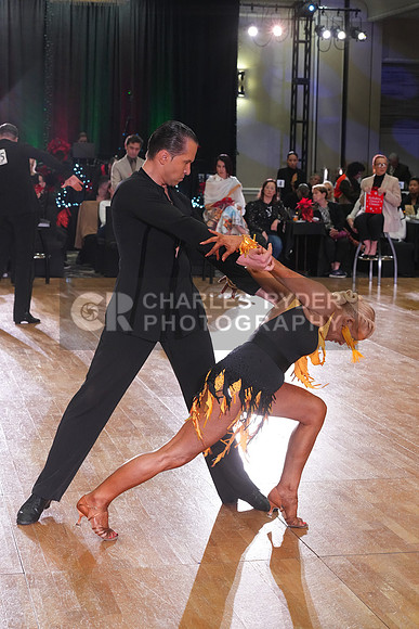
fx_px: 1221
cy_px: 314
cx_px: 210
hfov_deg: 19.5
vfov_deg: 28.8
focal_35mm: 70
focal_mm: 70
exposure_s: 1/200
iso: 4000
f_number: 7.1
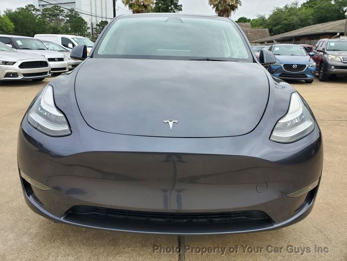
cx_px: 174
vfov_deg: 53.1
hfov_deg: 67.3
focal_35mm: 26
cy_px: 130
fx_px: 261
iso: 50
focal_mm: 4.3
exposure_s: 1/452
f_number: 2.4
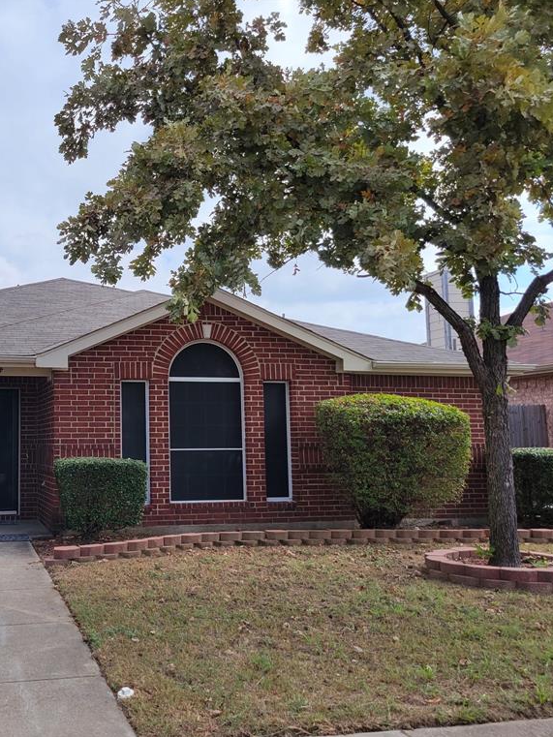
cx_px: 107
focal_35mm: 35
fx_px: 745
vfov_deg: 52.6
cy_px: 369
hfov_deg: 39.1
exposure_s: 1/1575
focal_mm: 5.4
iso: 40
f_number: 1.8
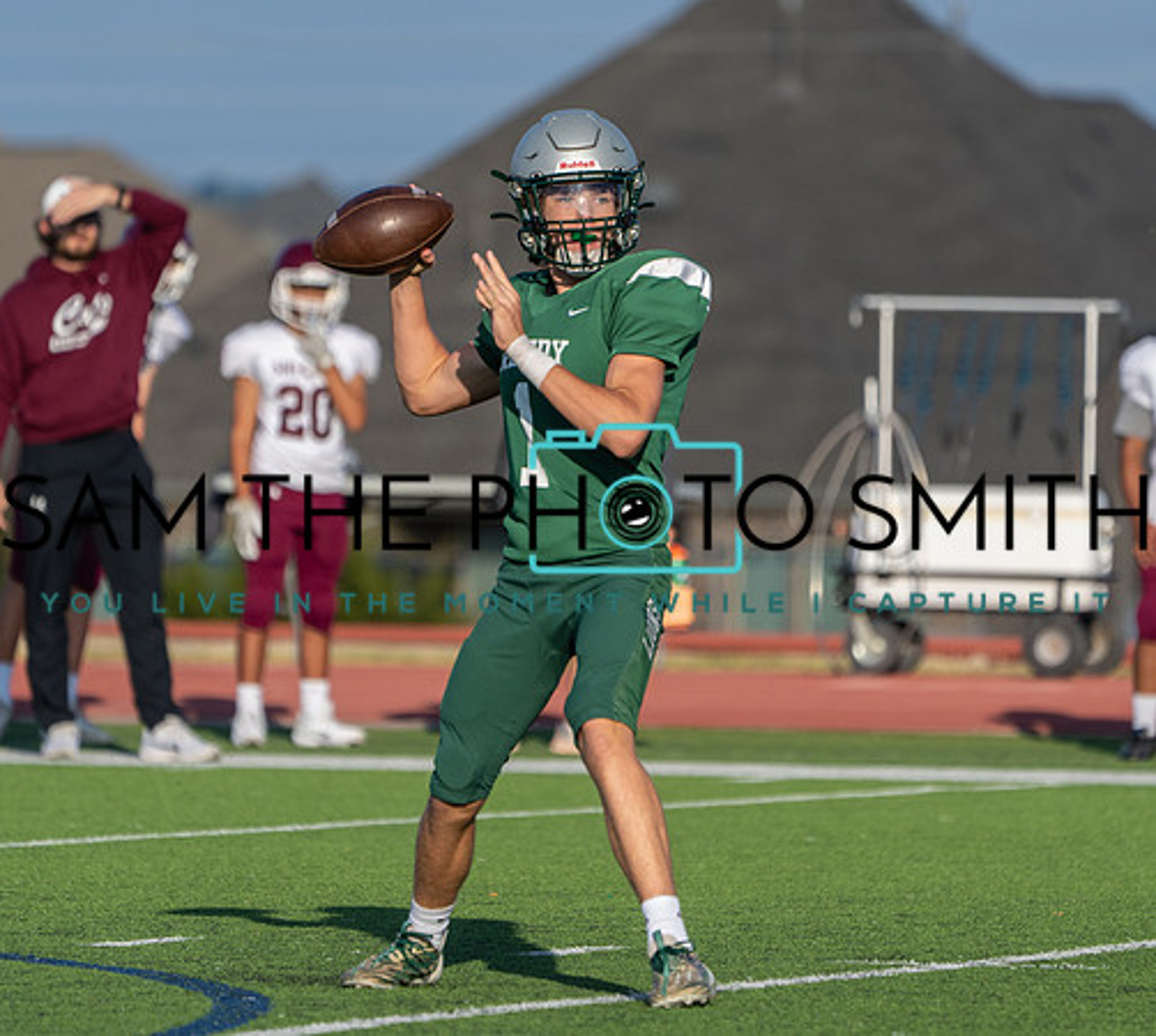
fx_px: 17348
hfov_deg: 3.8
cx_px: 645
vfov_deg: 3.4
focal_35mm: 484
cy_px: 464
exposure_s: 1/1250
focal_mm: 361
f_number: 5.6
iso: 250
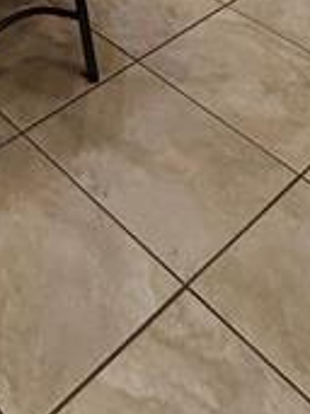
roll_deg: -2.1
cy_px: -409
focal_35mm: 63
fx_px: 753
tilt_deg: -3.5
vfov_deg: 19.0
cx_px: -107
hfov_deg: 20.9
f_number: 2.2
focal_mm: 2.22
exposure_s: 1/120
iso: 100
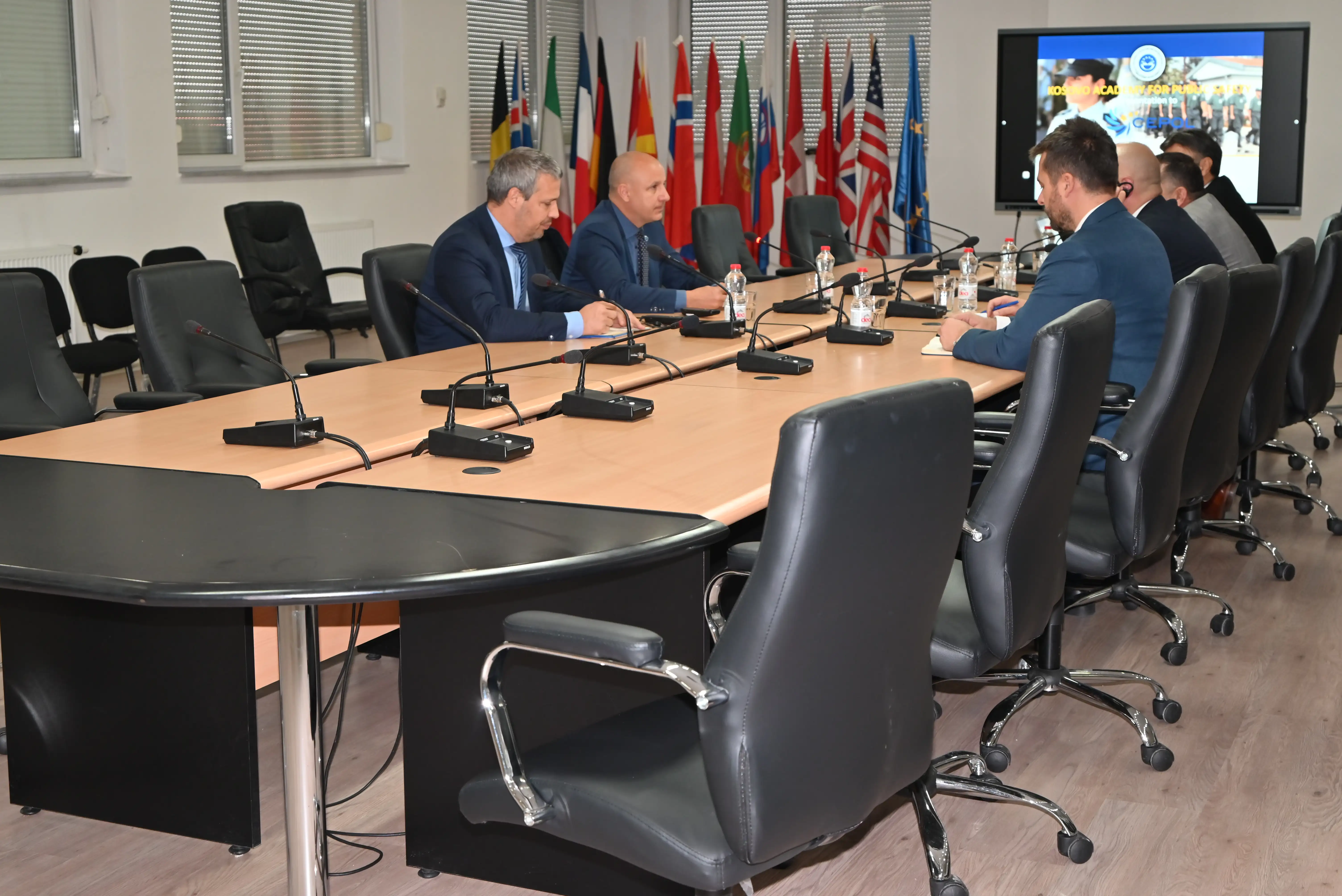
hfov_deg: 39.6
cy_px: 448
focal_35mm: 50
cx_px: 671
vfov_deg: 27.0
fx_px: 1865
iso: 900
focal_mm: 50
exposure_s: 1/60
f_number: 6.3
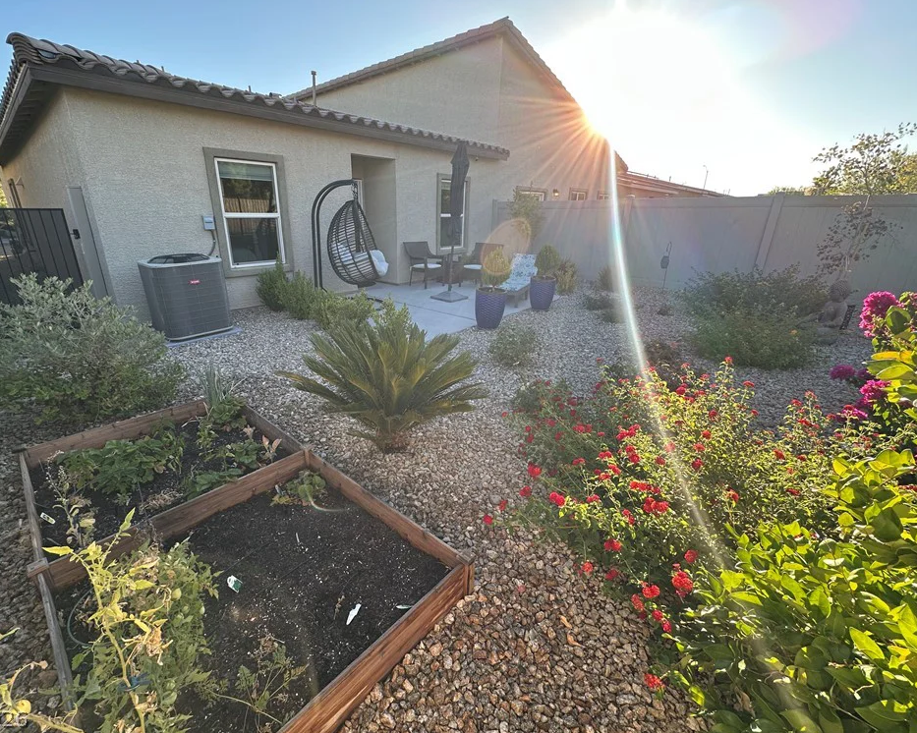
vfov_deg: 84.0
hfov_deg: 96.6
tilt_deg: -18.5
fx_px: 407
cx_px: 424
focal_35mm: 15
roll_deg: -0.1
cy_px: 358
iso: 40
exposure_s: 1/241
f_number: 2.2
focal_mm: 2.22
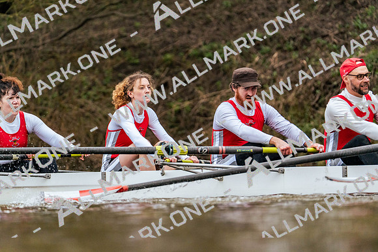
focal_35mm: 553
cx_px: 189
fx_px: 5808
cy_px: 126
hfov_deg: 3.7
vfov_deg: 2.5
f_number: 7.1
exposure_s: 1/2000
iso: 4000
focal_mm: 553
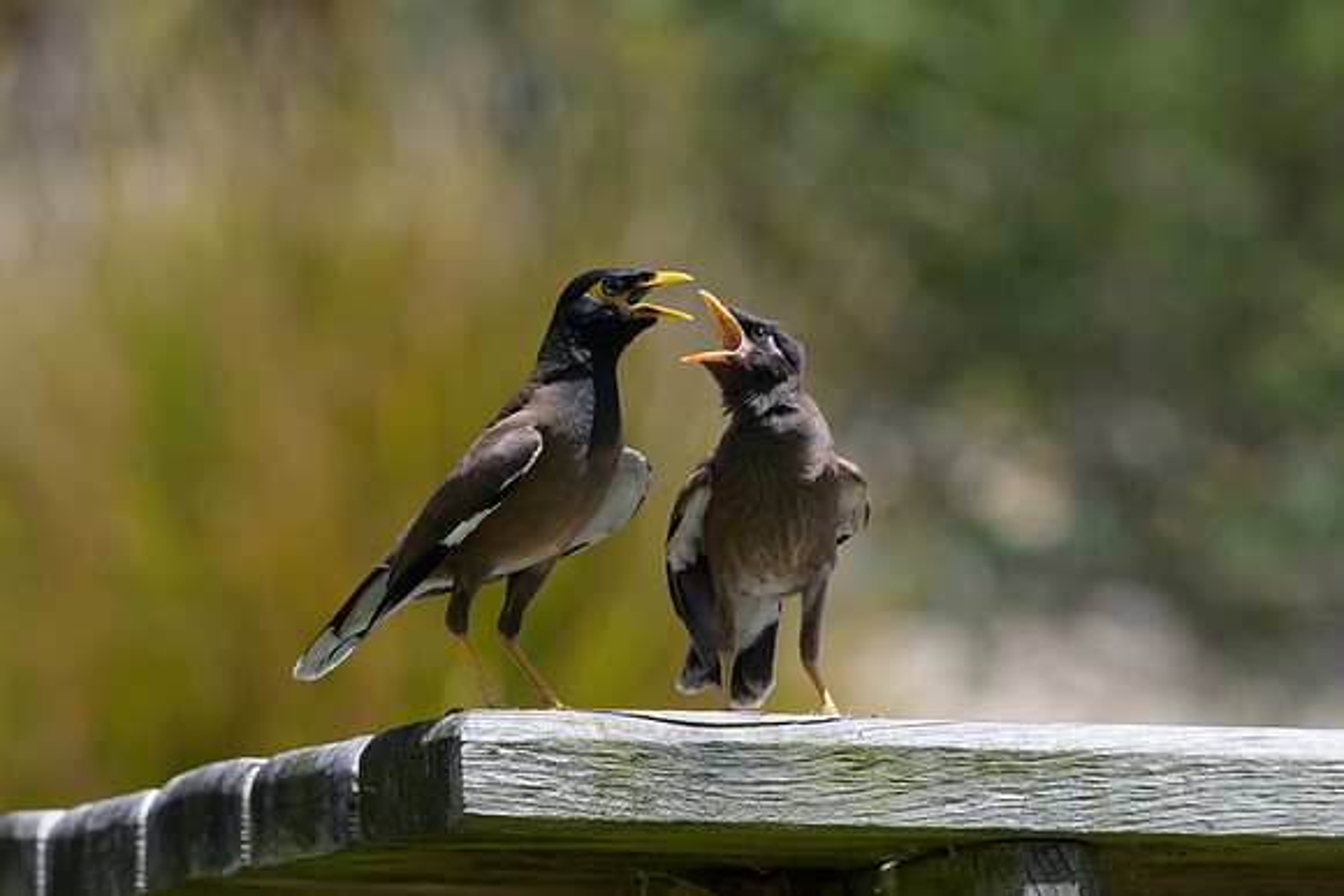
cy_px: 422
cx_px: 688
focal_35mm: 773
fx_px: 28853
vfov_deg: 1.8
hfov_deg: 2.7
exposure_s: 1/3200
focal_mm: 400
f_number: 7.1
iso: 1000
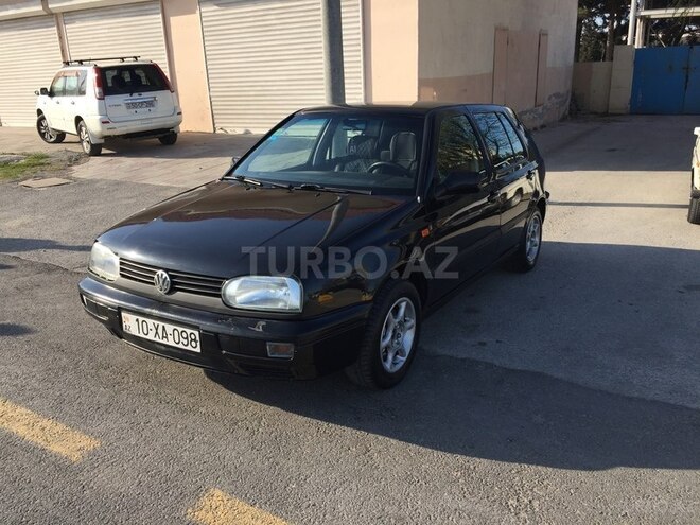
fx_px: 586
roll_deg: +1.9
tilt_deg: -18.8
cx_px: 350
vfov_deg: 48.2
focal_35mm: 29
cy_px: 262
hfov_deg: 61.7
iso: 32
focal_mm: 4.15
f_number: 2.2
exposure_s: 1/1041
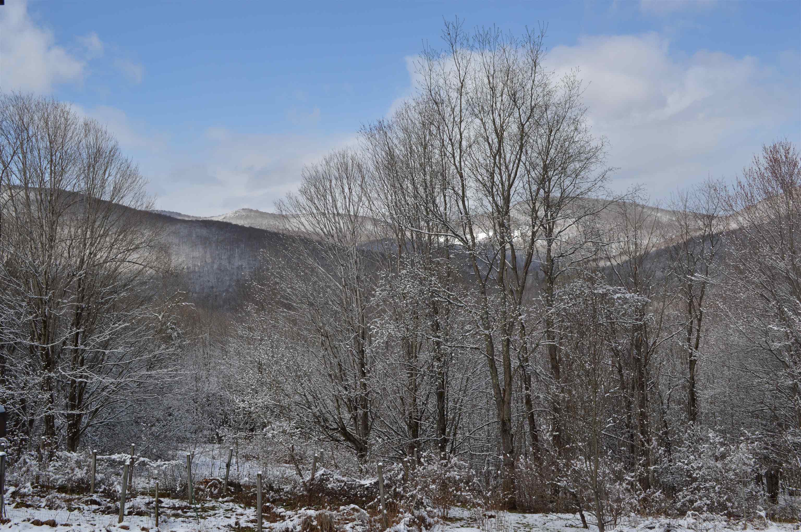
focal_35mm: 36
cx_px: 400
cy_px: 266
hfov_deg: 53.2
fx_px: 800
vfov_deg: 36.8
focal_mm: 24
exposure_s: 1/400
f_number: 8
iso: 100
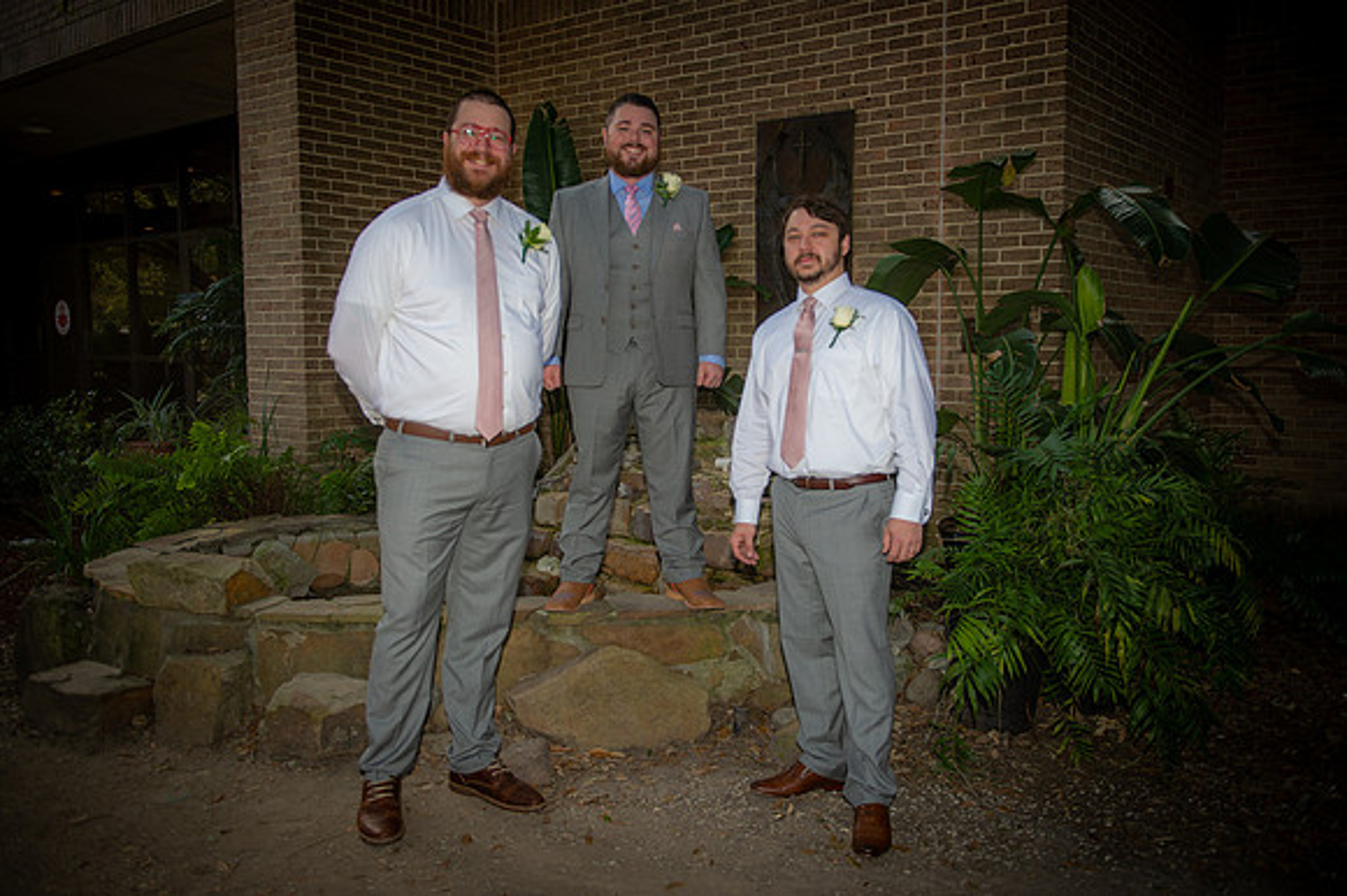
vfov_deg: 42.3
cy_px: 448
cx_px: 674
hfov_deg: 60.3
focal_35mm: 31
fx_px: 1159
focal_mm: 31
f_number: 2.8
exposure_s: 1/200
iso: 64
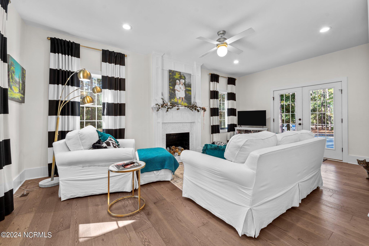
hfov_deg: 104.3
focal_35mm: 14
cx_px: 184
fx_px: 143
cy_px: 123
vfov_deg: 81.2
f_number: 8
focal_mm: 14
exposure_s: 1/3
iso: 400
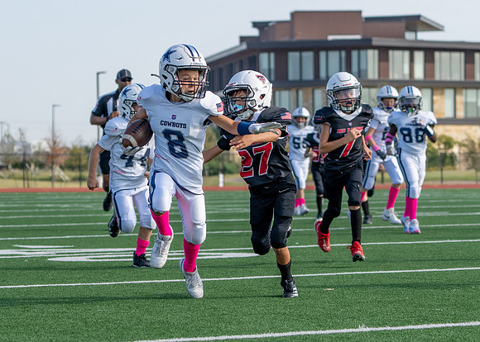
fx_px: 2343
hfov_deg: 11.7
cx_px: 174
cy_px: 253
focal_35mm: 172
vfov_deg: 8.4
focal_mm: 100
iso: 200
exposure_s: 1/2000
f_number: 4.5
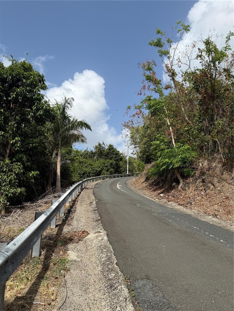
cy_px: 156
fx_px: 216
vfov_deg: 71.6
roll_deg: +0.7
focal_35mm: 24
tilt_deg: +15.4
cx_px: 117
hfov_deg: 56.8
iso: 80
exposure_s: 1/4975
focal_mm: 6.76
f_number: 1.78
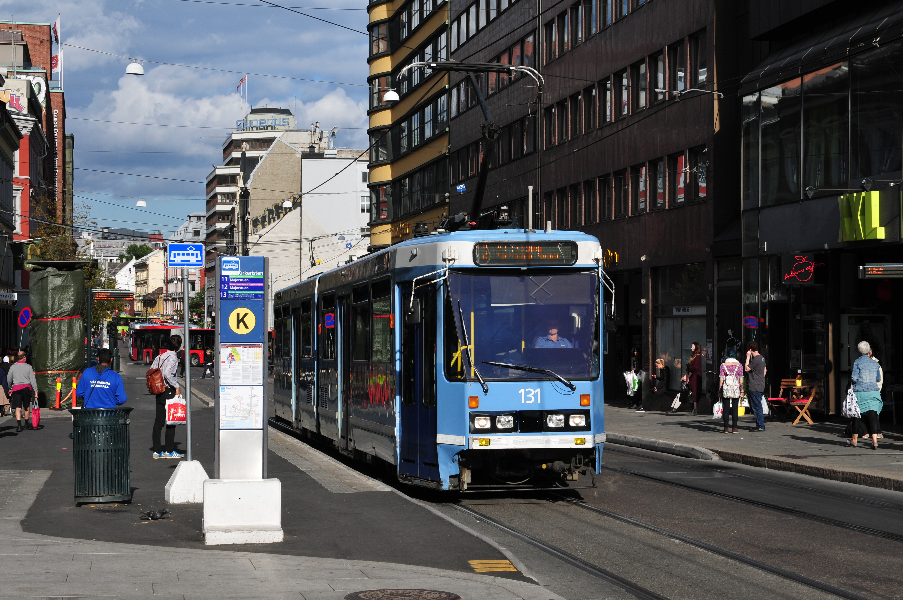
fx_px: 1804
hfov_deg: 28.1
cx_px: 452
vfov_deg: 18.9
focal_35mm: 72
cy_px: 300
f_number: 10
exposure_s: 1/400
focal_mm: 48
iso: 200
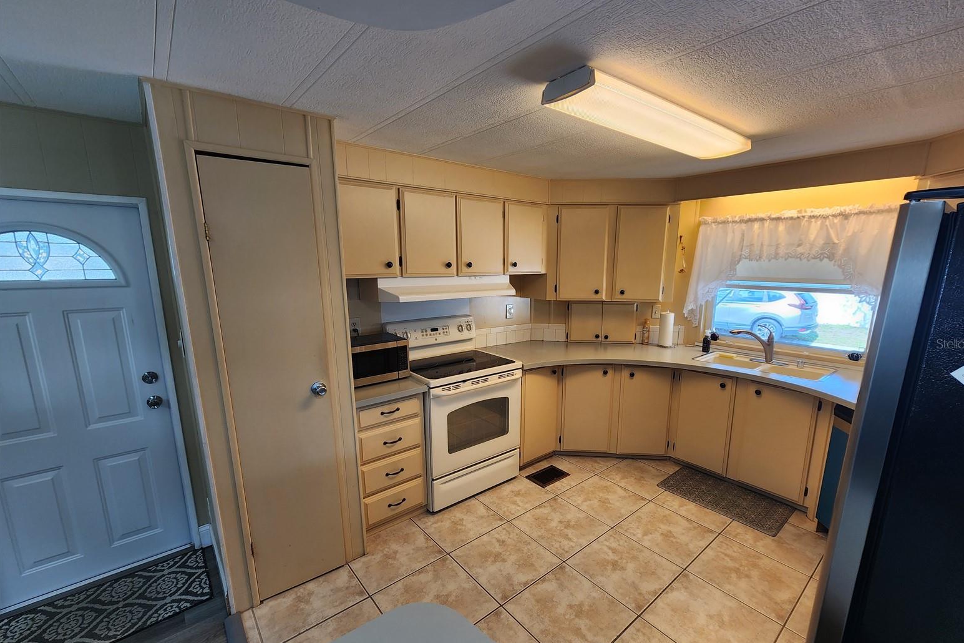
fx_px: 375
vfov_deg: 81.1
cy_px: 343
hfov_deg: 104.2
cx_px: 496
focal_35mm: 14
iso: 80
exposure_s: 1/60
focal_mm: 2.2
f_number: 2.2
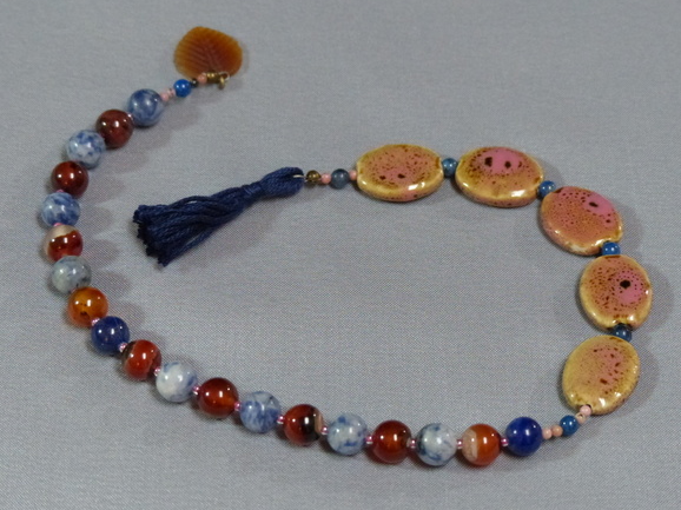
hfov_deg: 14.7
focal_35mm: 134
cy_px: 239
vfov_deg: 11.1
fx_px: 2635
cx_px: 349
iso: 800
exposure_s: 1/100
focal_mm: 21.8
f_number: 2.8
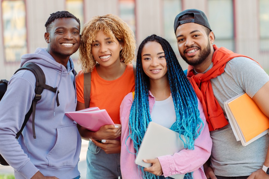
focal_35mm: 85
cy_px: 90
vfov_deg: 16.1
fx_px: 635
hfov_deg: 23.9
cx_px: 134
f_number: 2.8
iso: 200
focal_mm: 85
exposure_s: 1/250
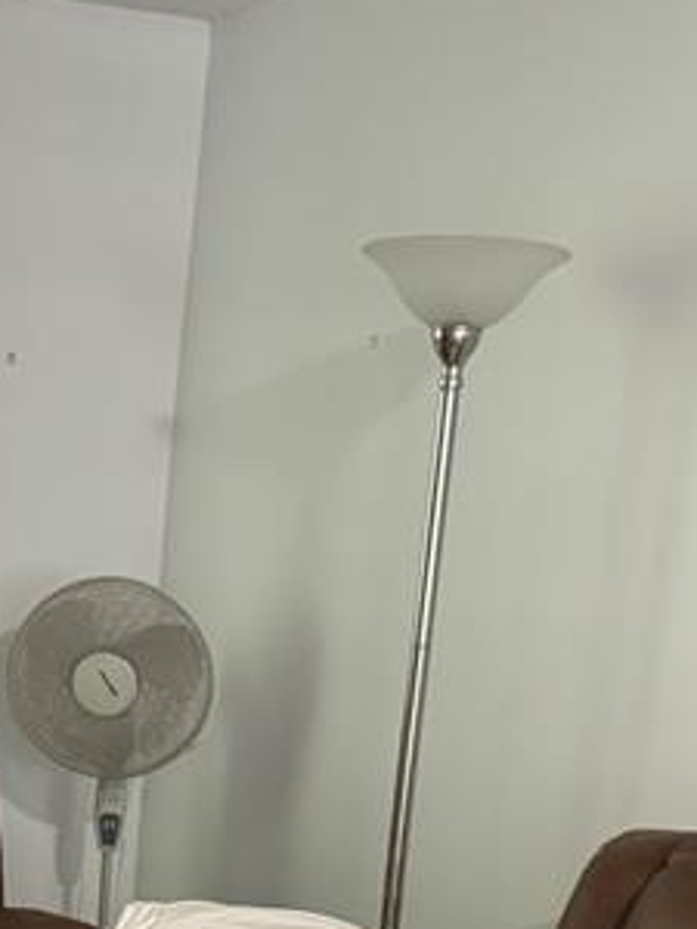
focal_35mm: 82
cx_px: -170
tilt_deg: -7.1
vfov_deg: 22.9
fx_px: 2201
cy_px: 923
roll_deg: -1.7
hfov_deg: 17.1
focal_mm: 6.76
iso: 800
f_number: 1.78
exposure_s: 1/60
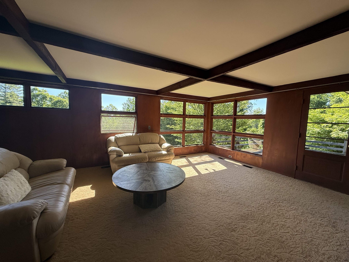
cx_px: 174
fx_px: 141
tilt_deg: -4.6
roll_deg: -1.6
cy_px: 131
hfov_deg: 102.1
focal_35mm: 14
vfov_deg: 85.7
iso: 64
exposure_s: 1/205
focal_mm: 2.22
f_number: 2.2
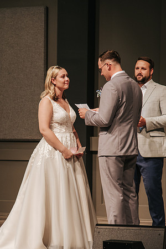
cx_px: 70
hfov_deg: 7.5
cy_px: 125
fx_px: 1260
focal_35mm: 182
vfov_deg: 11.3
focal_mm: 120
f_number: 4
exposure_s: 1/200
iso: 1000
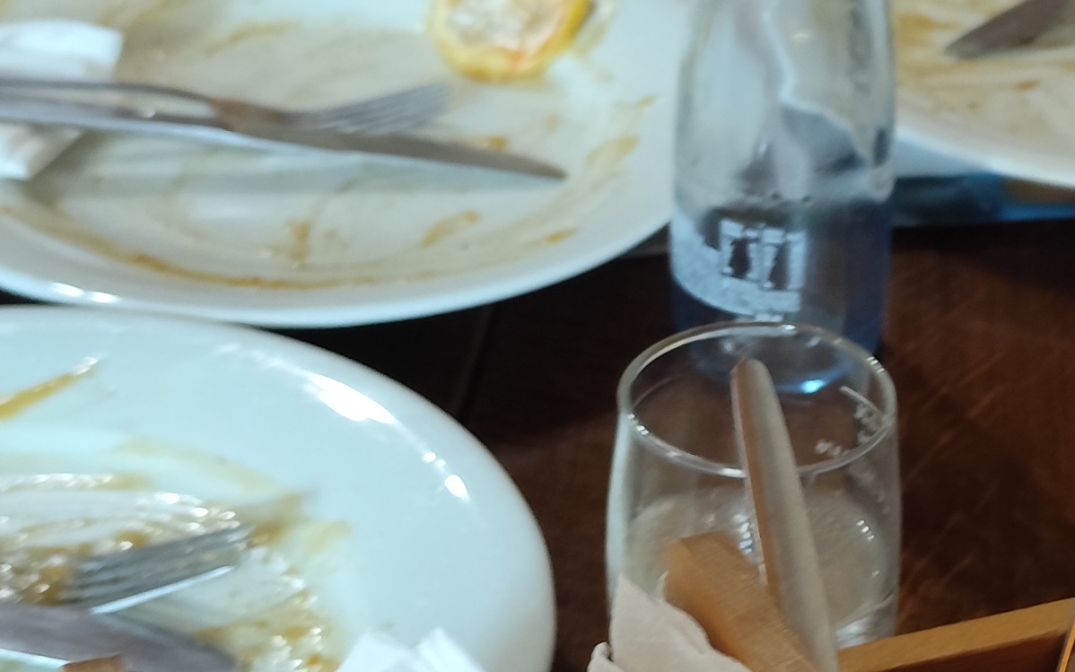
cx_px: 885
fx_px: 2432
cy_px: 472
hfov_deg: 24.5
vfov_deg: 15.7
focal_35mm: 83
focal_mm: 6.14
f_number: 1.65
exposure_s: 1/24
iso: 640
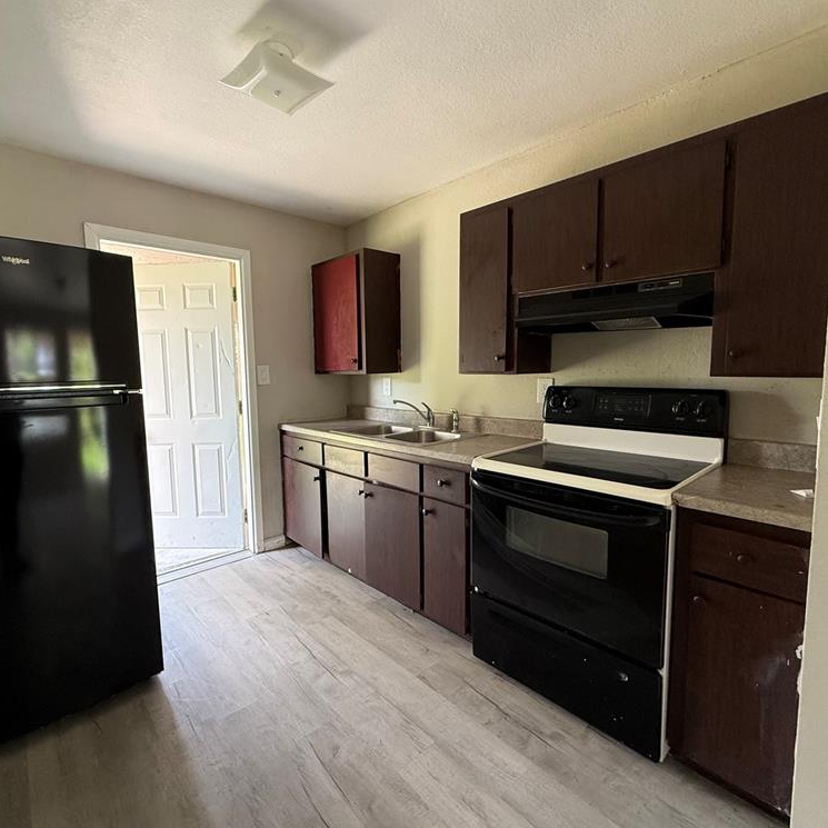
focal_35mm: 17
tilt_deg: -4.9
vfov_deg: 84.0
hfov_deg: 84.0
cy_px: 410
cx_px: 403
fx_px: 460
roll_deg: +1.0
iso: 320
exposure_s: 1/99
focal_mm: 2.22
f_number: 2.2
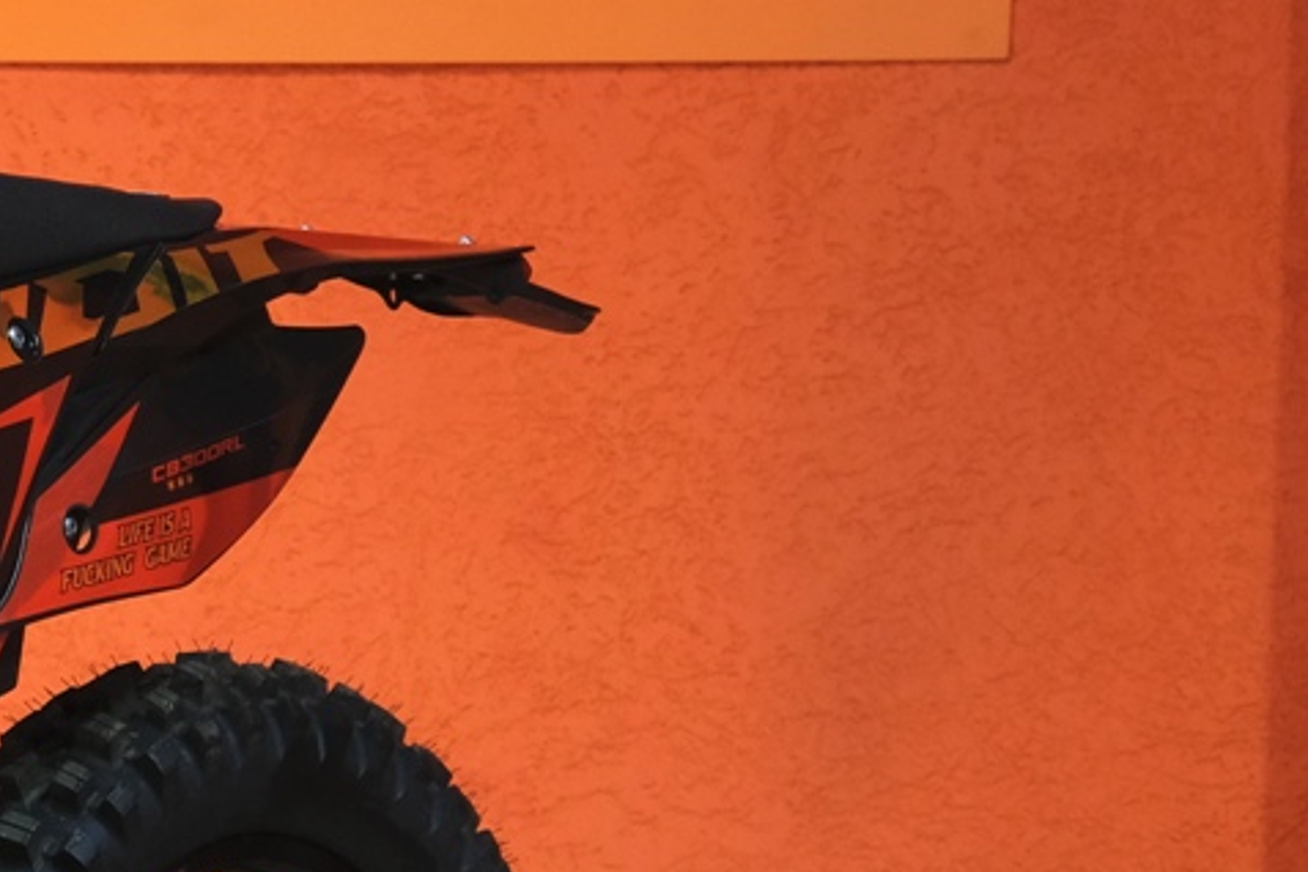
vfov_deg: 7.3
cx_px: -483
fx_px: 6830
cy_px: 520
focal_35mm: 188
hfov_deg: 10.6
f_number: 4
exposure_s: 1/100
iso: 1250
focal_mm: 37.6
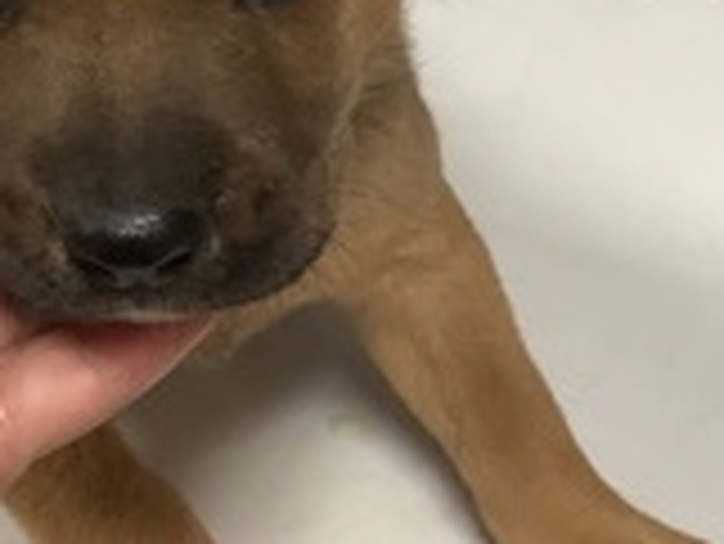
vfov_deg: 18.2
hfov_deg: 24.1
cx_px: 411
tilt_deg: -37.1
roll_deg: +1.3
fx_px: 1695
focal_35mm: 81
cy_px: 306
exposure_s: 1/60
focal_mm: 3.3
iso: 160
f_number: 2.4
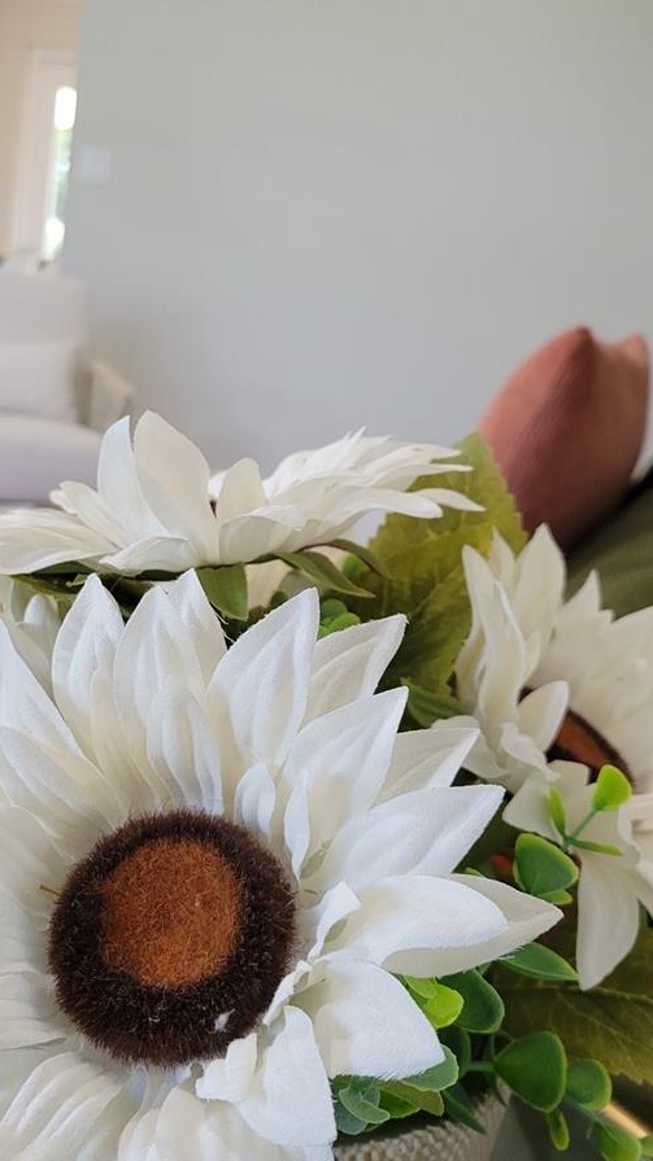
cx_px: 213
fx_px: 1170
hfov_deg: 30.9
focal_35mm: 38
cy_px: 569
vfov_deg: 52.8
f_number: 1.8
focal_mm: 5.4
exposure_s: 1/120
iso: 320
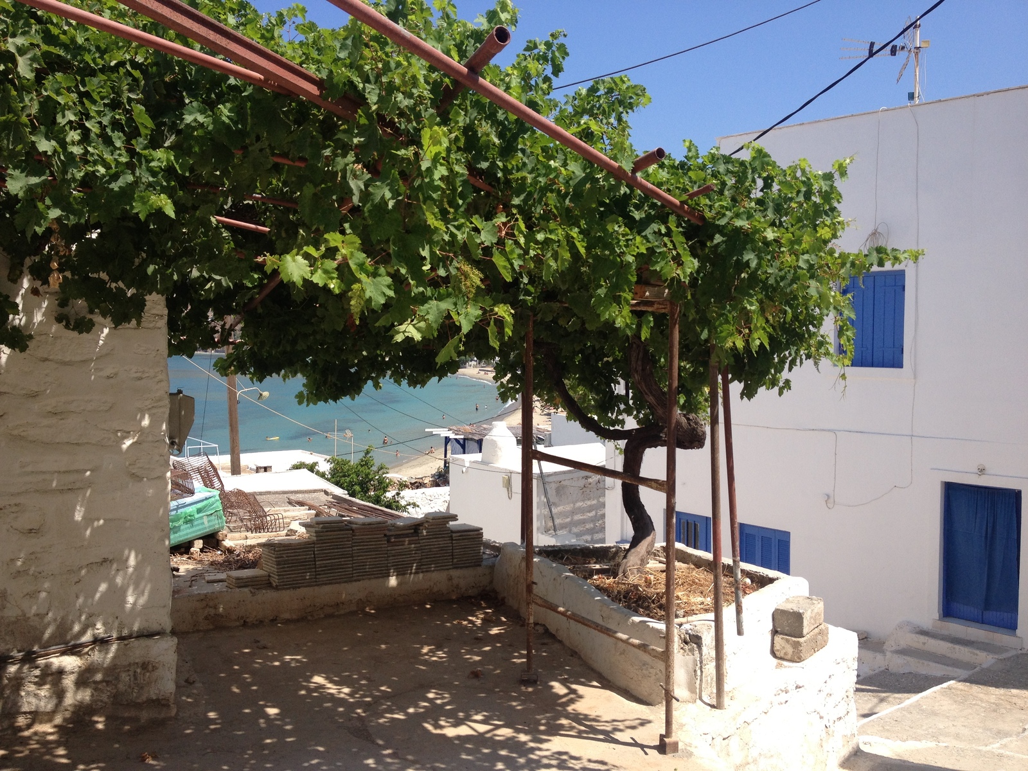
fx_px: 1039
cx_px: 514
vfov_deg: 40.7
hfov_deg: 52.6
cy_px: 386
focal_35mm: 35
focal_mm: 4.28
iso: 50
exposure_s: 1/1381
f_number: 2.4
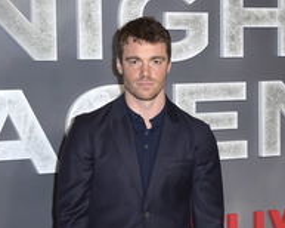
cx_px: 149
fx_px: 885
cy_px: 138
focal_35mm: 105
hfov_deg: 18.3
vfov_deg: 14.6
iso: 400
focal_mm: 48
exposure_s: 1/250
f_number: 6.3
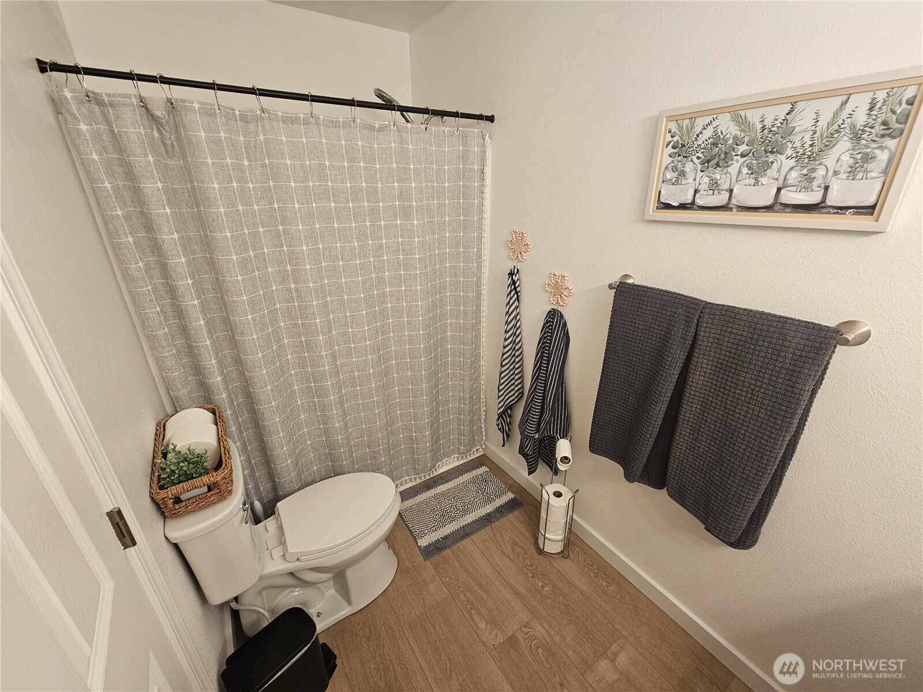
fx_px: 347
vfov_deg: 89.9
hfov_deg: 106.2
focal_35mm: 13
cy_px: 346
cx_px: 462
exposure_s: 1/60
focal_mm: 2.2
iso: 200
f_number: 2.2
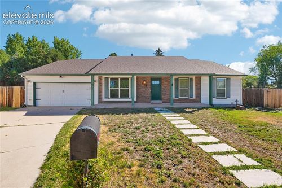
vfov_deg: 77.3
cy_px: 94
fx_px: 117
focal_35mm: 15
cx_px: 141
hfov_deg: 100.4
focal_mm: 10
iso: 800
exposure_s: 1/400
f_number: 8
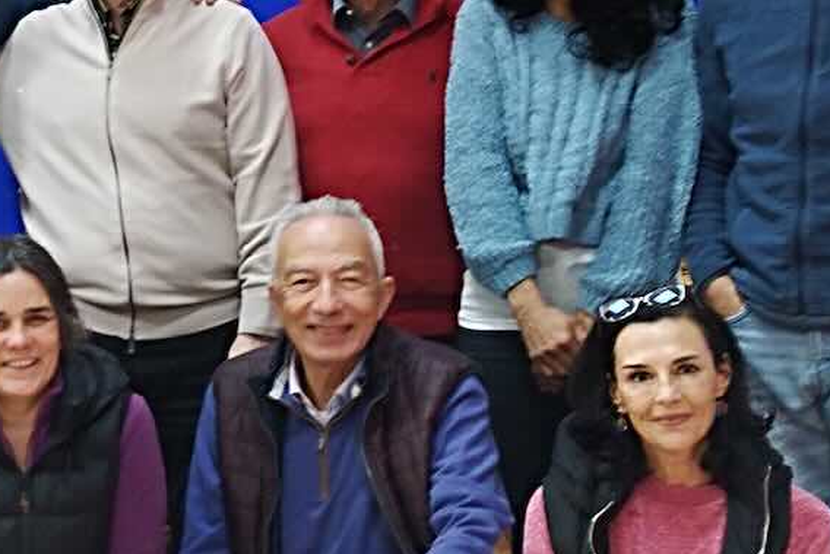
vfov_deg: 12.2
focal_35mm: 112
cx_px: -85
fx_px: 2583
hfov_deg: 17.6
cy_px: 167
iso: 605
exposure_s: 1/25
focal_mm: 4.75
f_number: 1.8
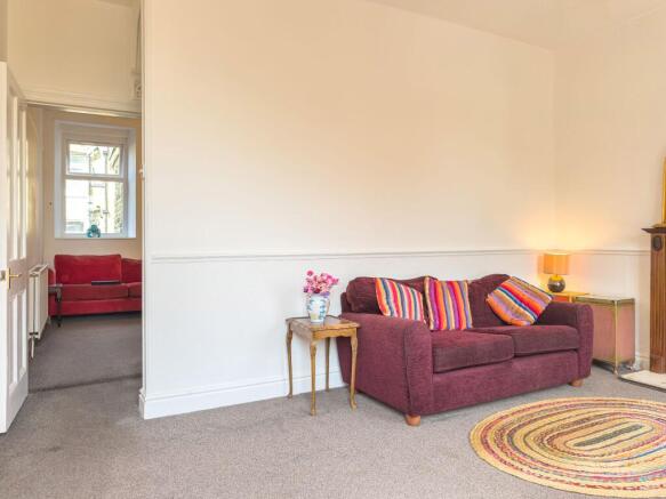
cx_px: 333
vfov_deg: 56.8
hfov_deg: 71.6
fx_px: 462
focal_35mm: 24
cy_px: 250
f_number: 1.8
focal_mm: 6.76
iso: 50
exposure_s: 1/200
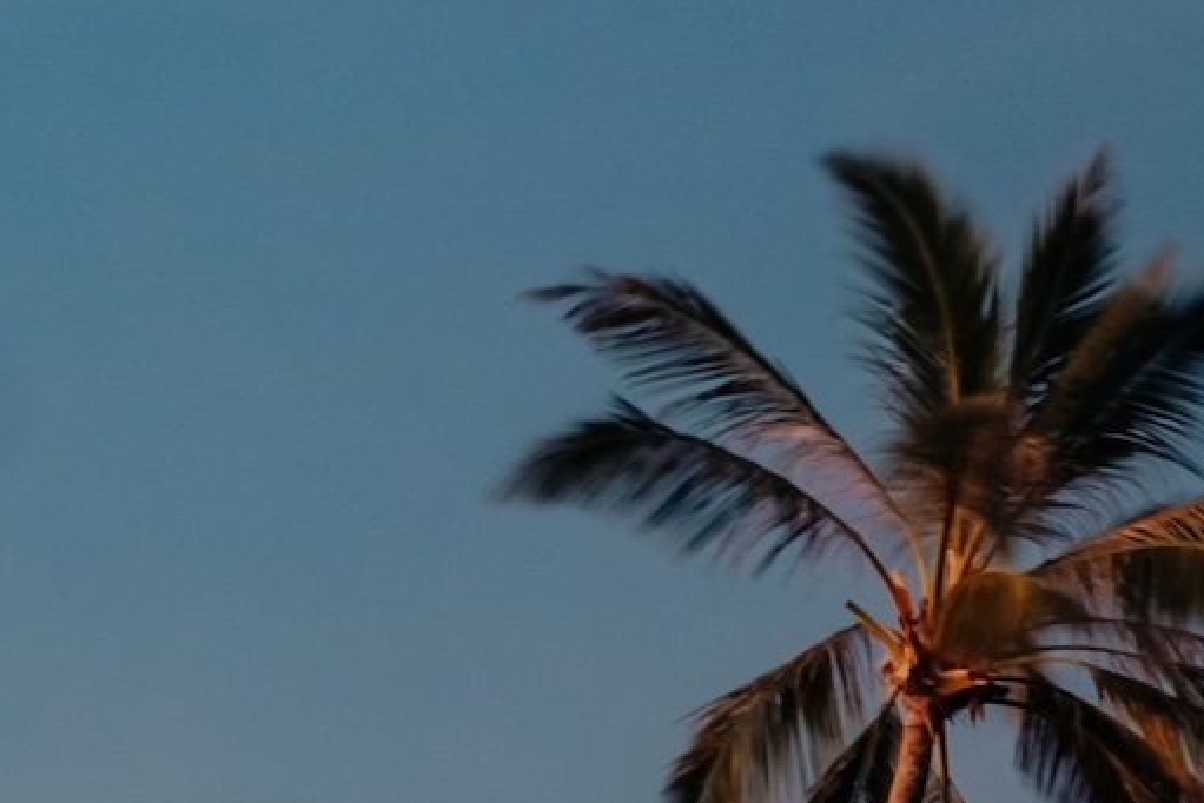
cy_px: 1512
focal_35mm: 219
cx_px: 4274
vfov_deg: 6.1
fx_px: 7326
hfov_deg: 7.5
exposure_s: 30
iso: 200
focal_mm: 28
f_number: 5
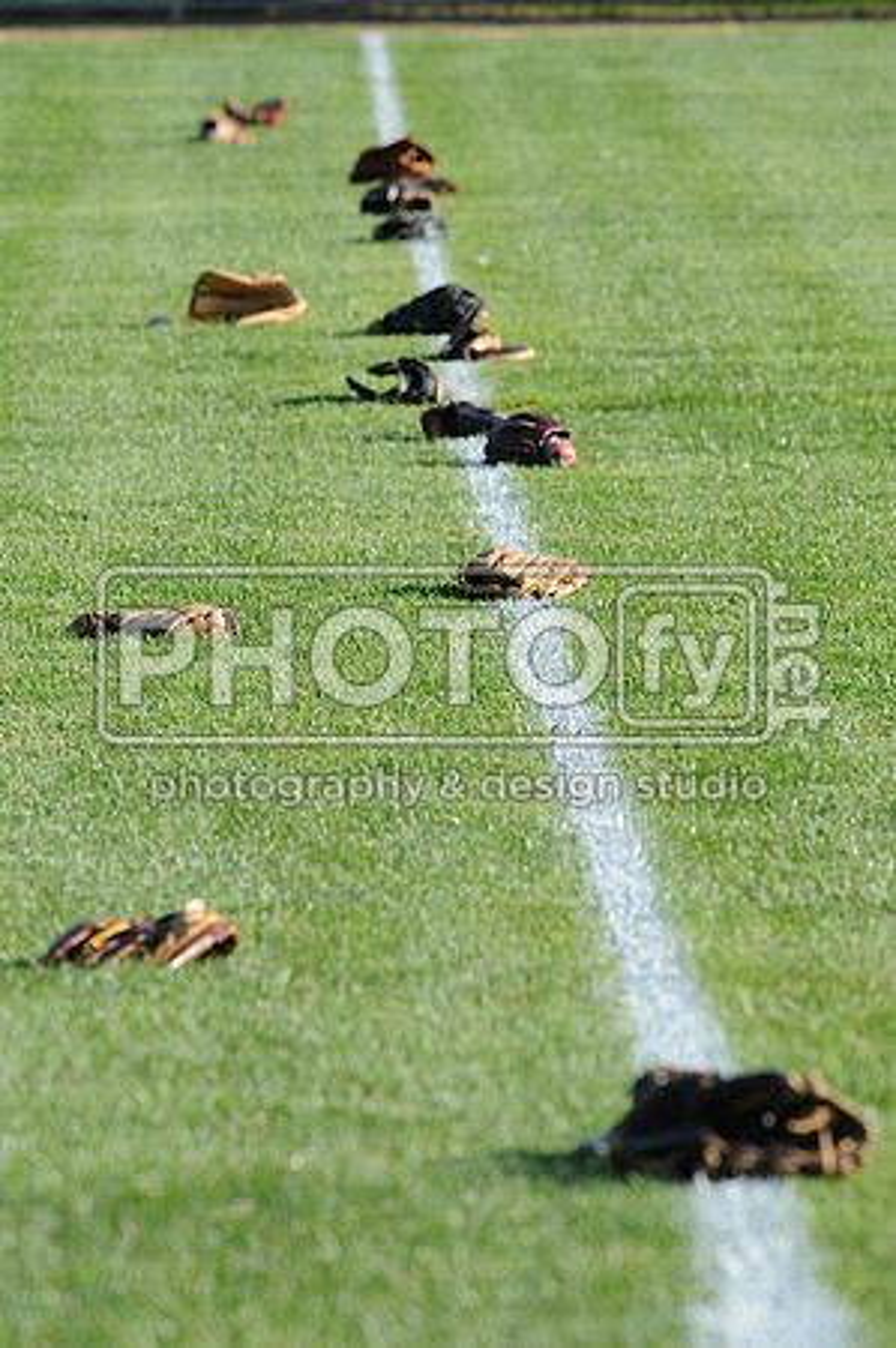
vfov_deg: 4.6
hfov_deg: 3.0
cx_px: 448
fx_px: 16838
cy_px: 674
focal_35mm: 450
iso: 200
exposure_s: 1/320
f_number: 8
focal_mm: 300
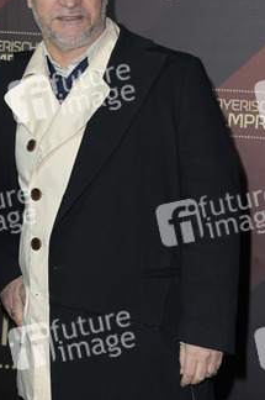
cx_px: 107
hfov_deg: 16.2
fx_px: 930
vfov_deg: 24.2
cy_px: 156
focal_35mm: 84
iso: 640
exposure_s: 1/250
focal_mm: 68
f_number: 5.6
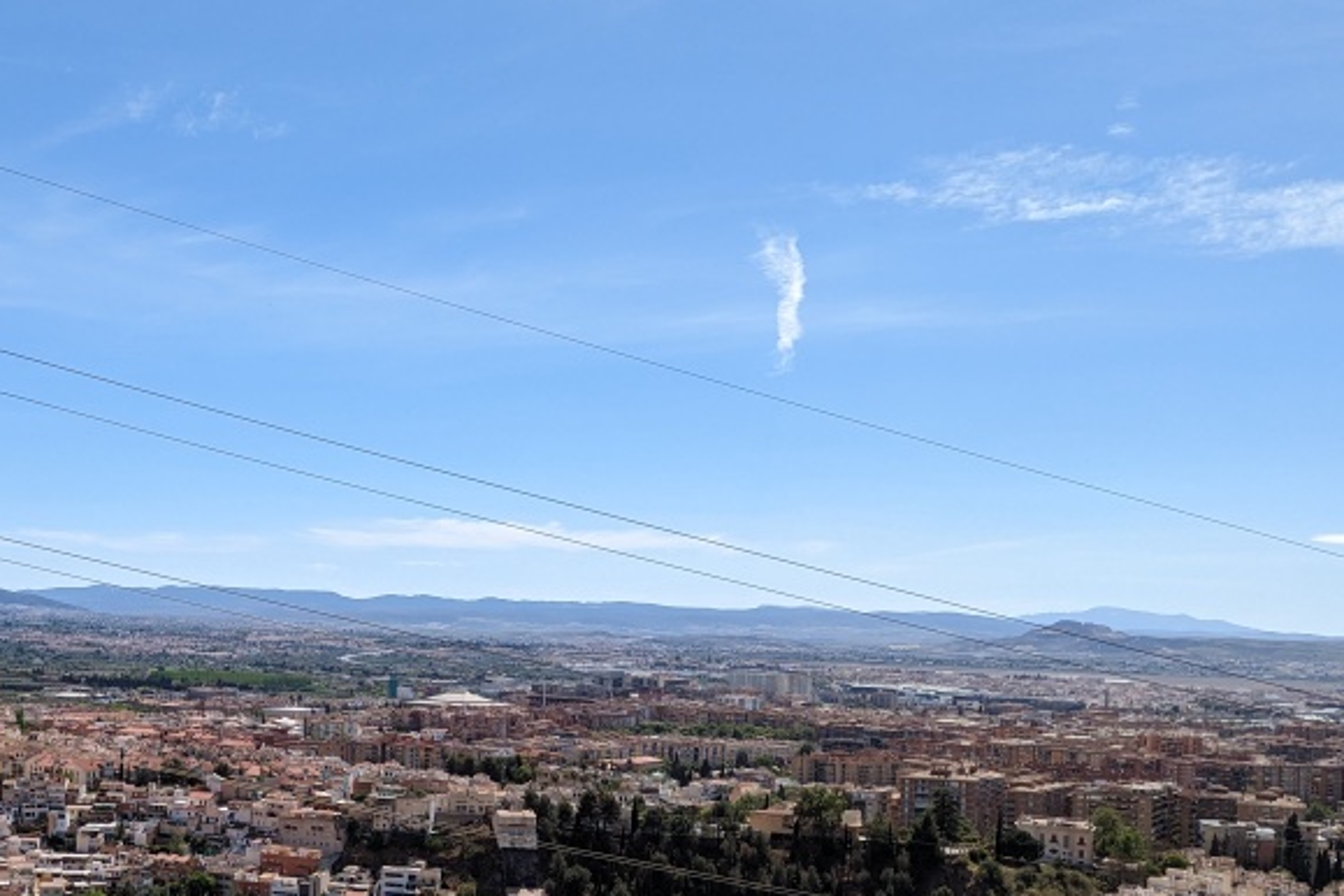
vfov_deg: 30.1
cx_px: 211
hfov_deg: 41.9
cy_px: 659
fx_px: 1643
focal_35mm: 44
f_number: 1.85
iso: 46
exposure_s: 1/2762
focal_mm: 6.81
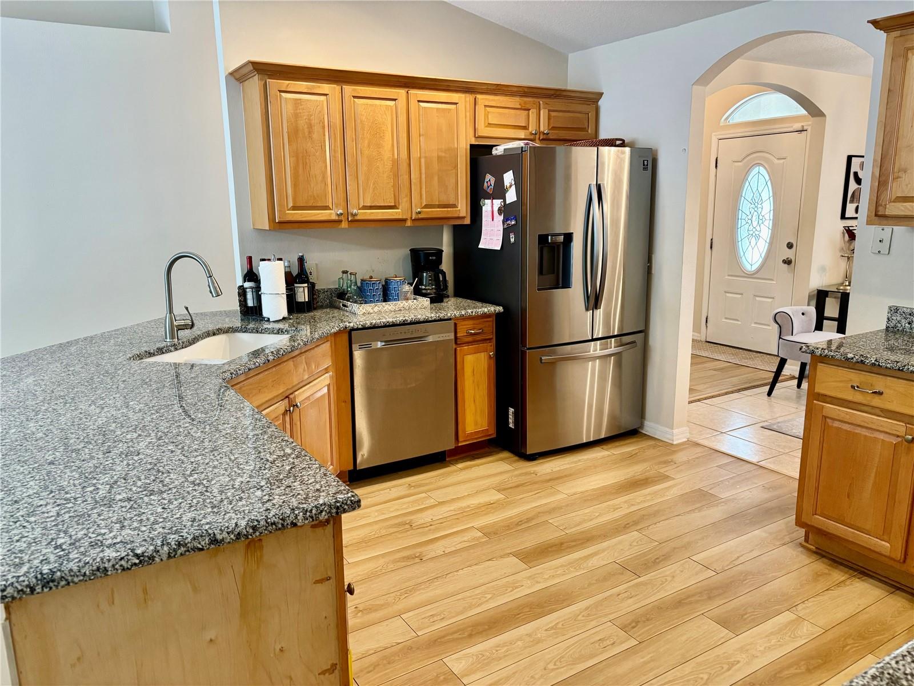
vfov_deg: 53.1
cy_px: 343
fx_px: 687
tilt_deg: -11.2
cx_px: 457
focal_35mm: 26
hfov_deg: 67.3
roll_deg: +1.5
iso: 200
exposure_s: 1/60
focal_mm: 5.96
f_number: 1.6
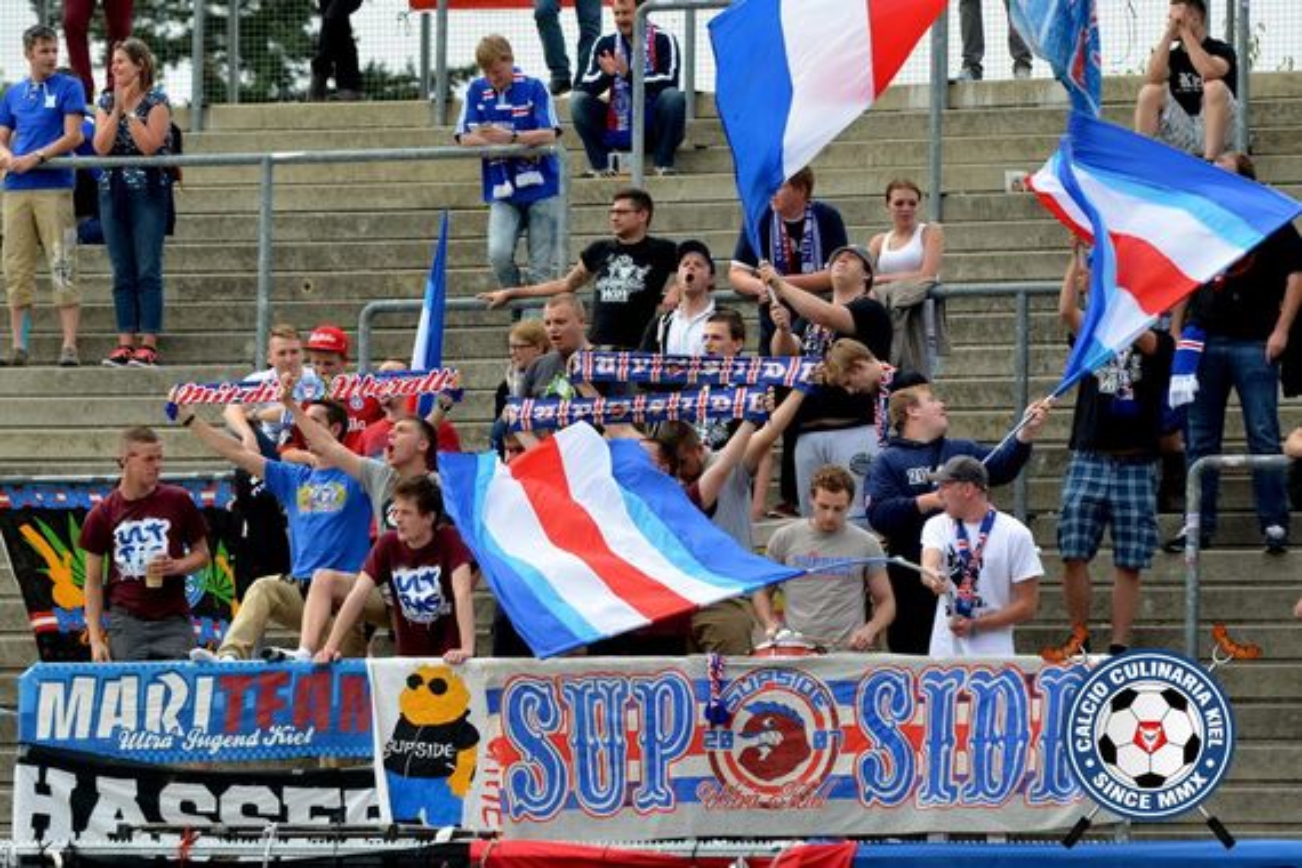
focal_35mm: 180
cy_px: 434
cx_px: 651
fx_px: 6509
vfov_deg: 7.6
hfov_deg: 11.4
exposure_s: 1/1250
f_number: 4.5
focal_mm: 120
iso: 400
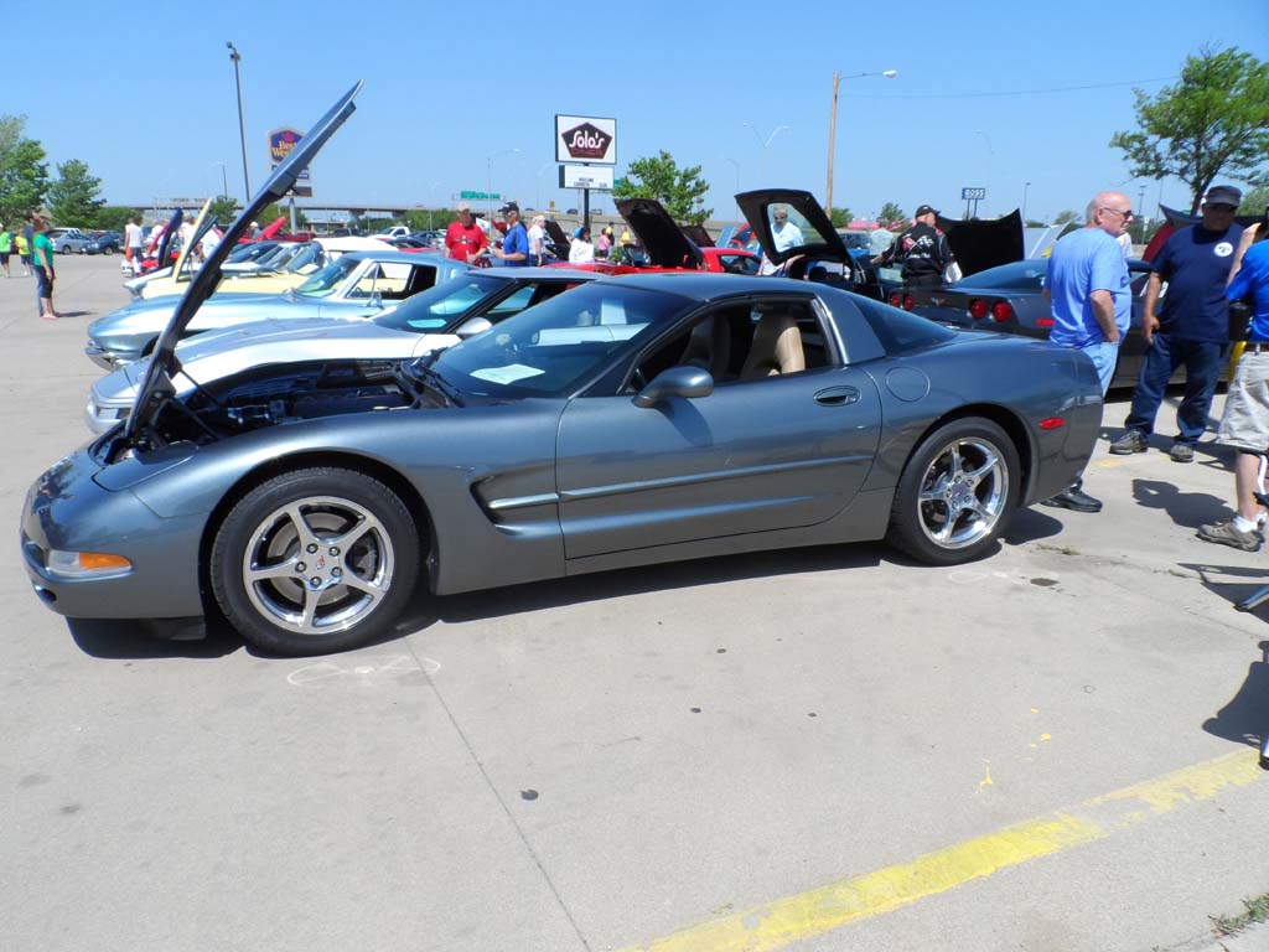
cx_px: 634
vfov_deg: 56.8
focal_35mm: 24
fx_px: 880
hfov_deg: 71.6
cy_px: 476
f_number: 4.5
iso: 80
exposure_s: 1/500
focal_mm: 4
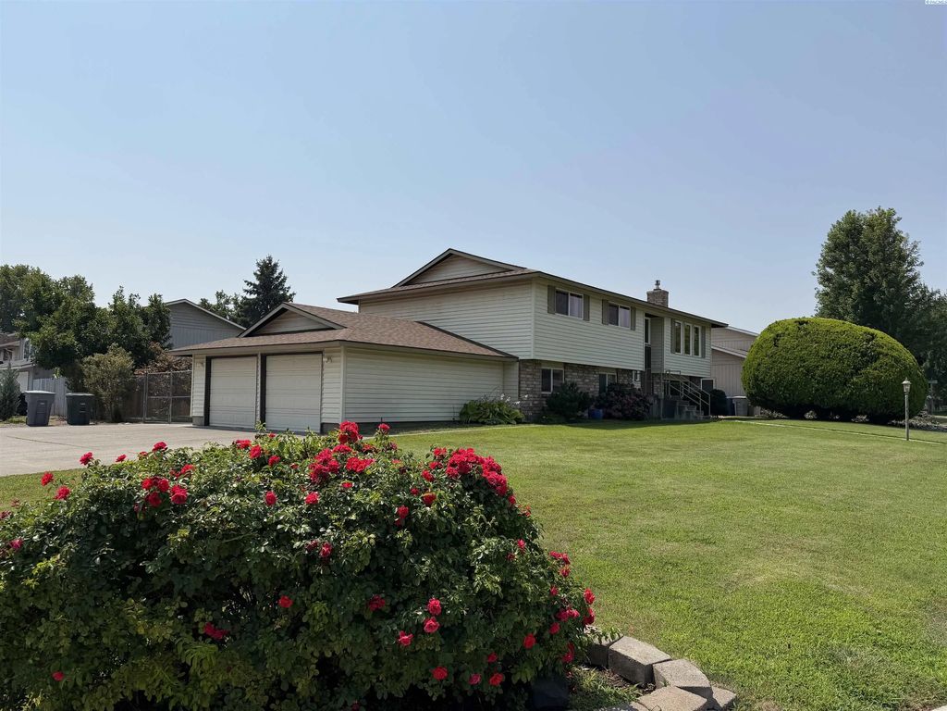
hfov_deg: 71.6
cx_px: 474
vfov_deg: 56.8
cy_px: 356
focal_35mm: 24
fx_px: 657
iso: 80
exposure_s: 1/9091
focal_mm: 6.76
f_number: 1.78
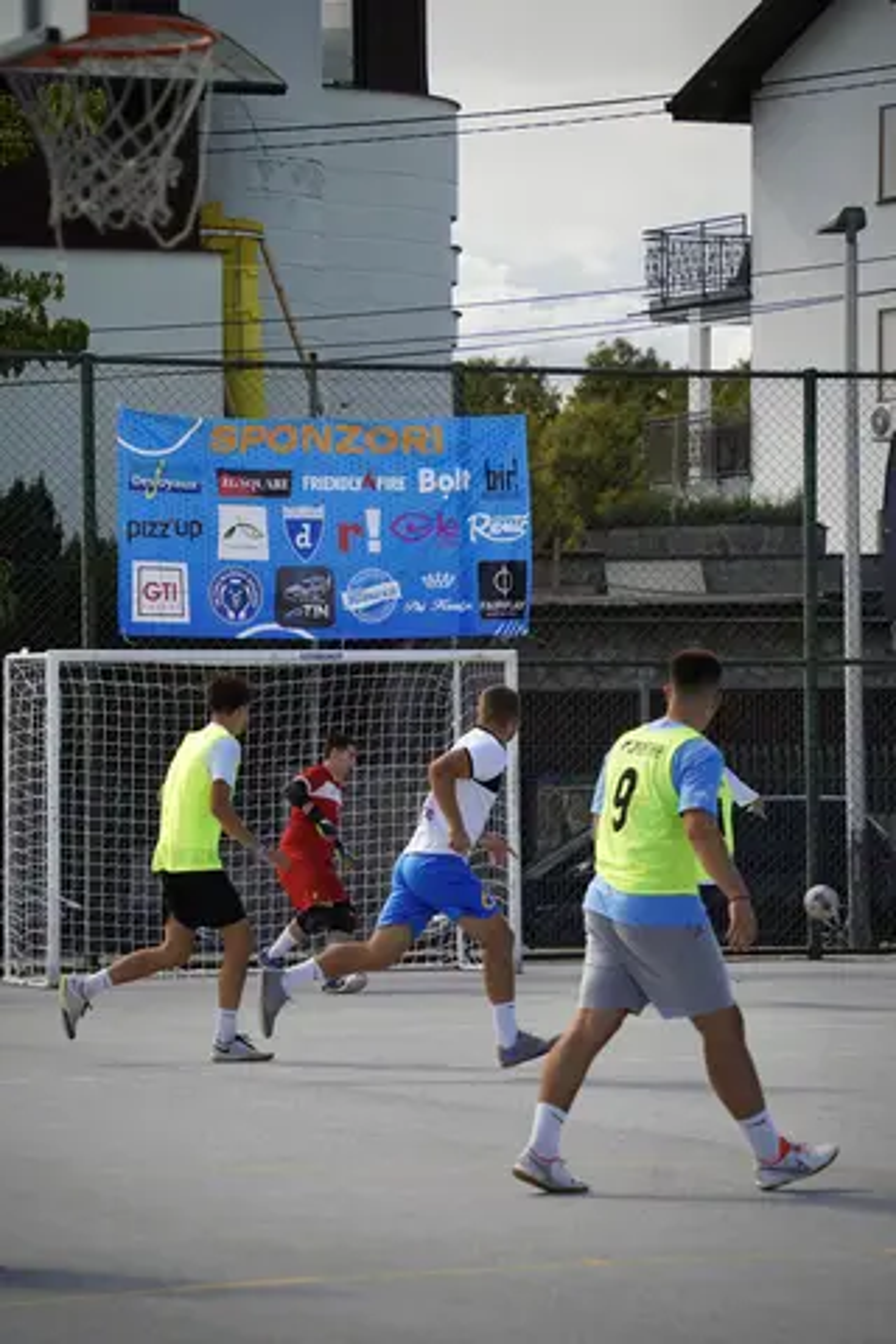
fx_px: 4517
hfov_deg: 11.3
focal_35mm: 121
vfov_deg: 16.9
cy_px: 672
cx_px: 448
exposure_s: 1/1000
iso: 500
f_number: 5
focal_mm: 121
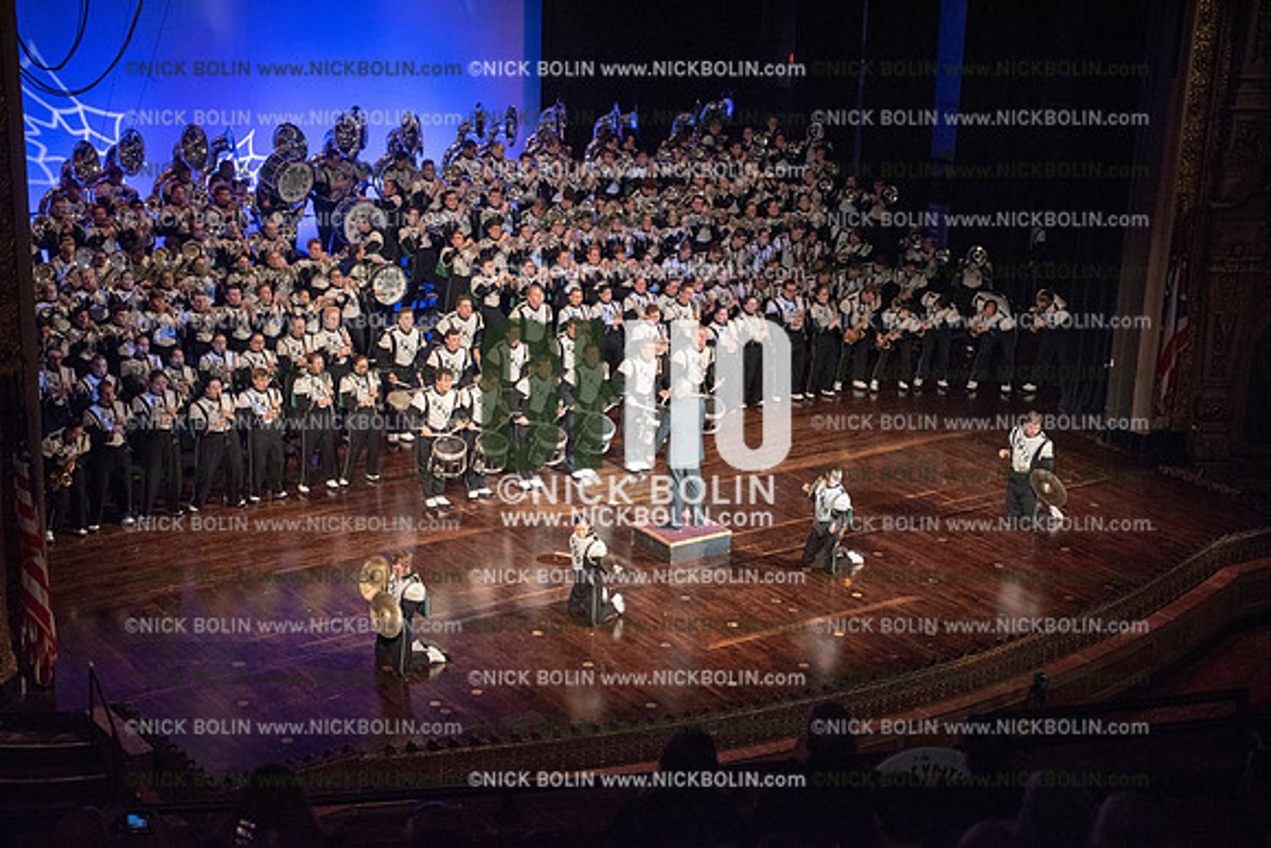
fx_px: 2189
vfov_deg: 21.9
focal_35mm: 62
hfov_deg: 32.4
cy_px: 424
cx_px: 636
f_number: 2.8
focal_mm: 62
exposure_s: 1/640
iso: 2000
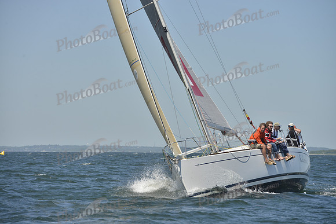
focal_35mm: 200
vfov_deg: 6.9
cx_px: 168
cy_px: 112
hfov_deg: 10.3
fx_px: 1867
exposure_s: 1/1250
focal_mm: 200
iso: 280
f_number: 9
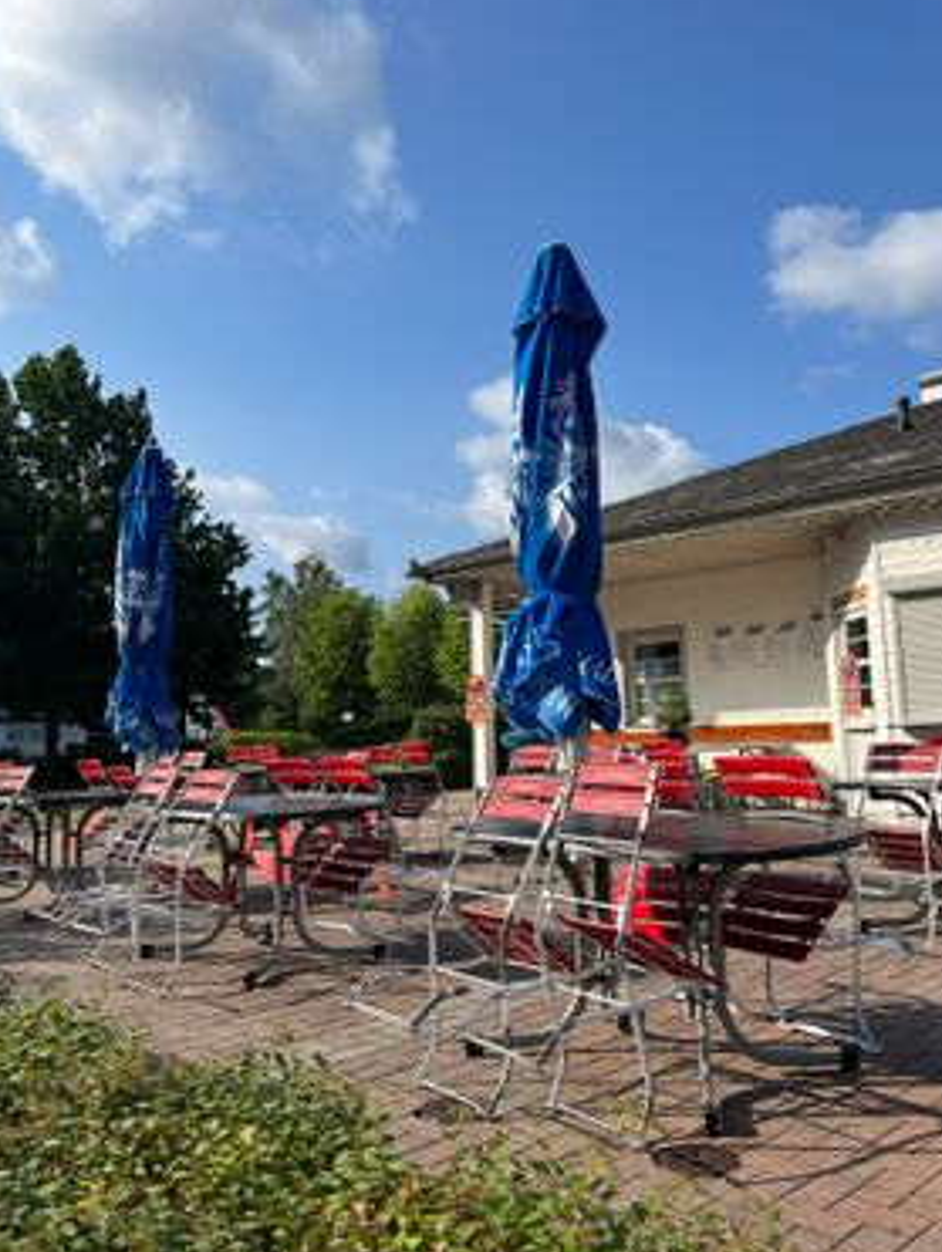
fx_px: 1014
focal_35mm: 28
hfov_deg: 49.8
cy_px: 594
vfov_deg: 63.4
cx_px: 476
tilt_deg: +7.3
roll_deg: +1.9
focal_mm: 5.1
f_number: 1.6
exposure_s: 1/3623
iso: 50
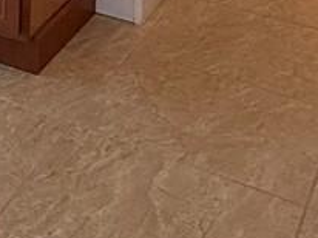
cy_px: -345
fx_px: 1000
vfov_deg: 11.2
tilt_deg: -5.3
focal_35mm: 109
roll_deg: +0.5
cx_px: -337
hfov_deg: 14.6
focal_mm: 2.22
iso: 100
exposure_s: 1/120
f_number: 2.2
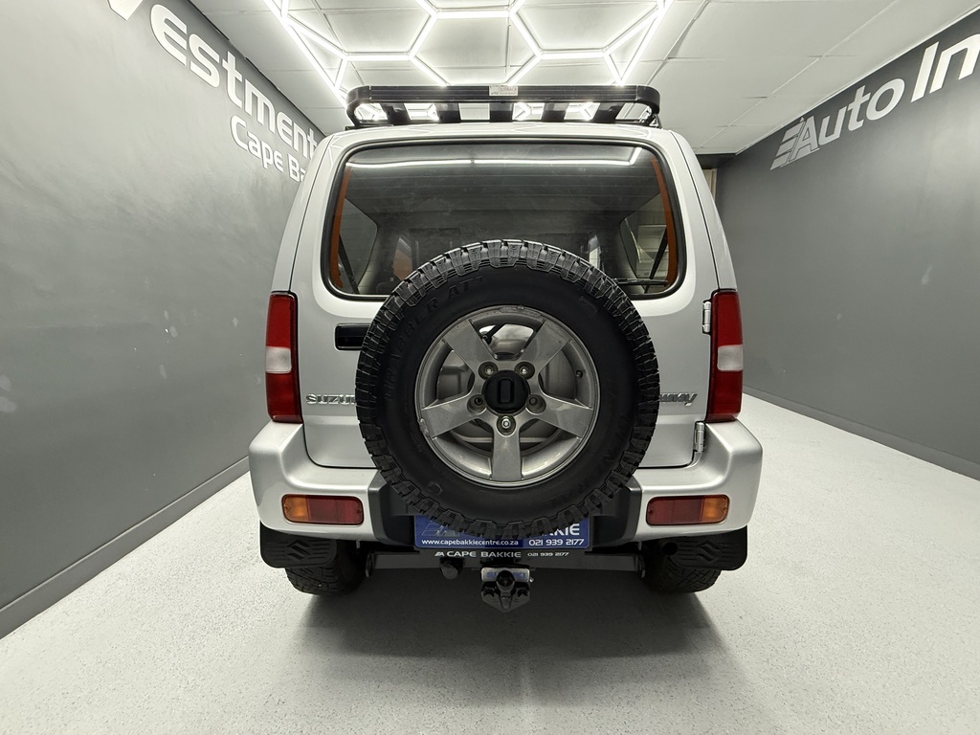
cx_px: 490
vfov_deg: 85.7
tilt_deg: -9.5
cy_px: 368
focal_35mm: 14
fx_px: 396
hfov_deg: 102.1
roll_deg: +1.0
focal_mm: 2.22
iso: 500
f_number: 2.2
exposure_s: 1/50
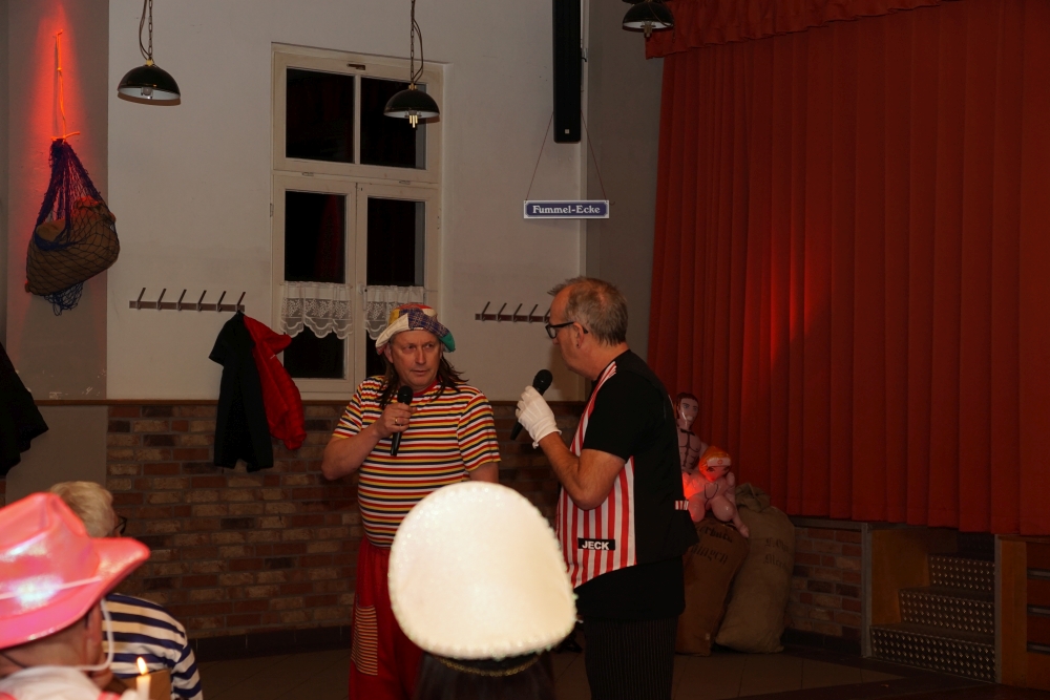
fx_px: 1969
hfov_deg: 29.9
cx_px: 525
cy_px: 350
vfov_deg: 20.2
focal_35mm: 68
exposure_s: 1/80
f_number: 4.5
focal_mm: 45
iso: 400
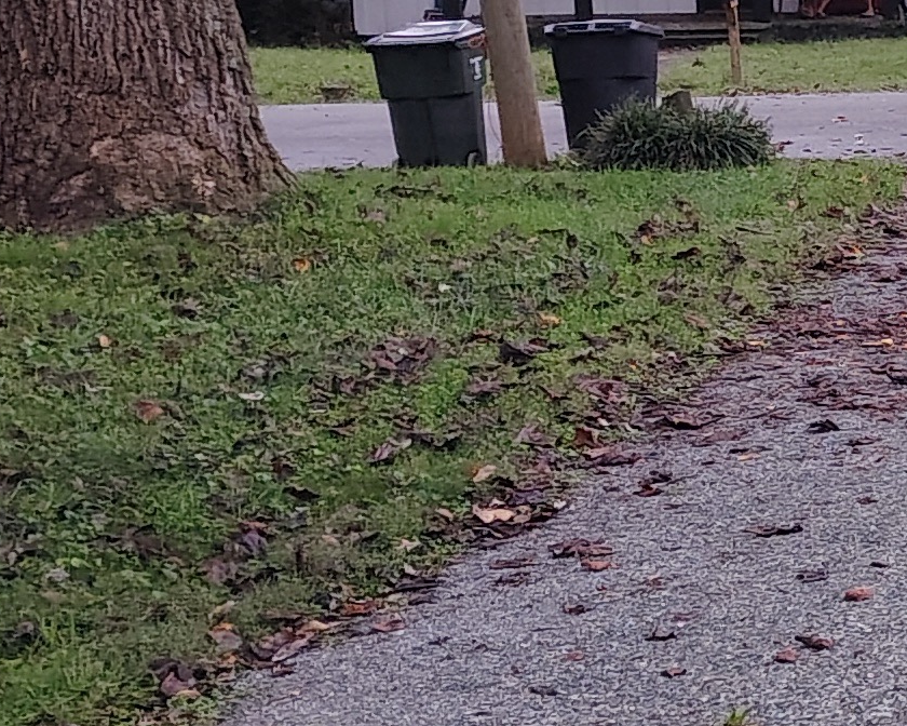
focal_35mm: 114
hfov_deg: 15.8
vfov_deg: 13.5
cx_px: 1262
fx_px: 3060
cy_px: 579
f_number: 1.8
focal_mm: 5.56
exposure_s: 1/40
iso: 1353
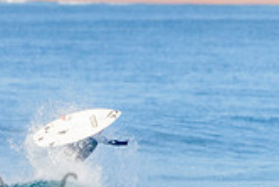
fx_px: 13535
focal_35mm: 1745
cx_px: 52
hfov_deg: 1.2
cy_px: 184
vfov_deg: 0.8
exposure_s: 1/2000
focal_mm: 500
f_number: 5.6
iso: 320
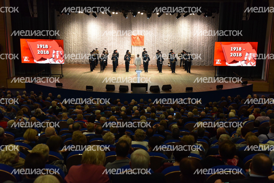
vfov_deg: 30.5
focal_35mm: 44
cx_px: 137
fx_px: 335
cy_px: 92
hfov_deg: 44.5
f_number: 5.6
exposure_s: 1/320
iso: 4000
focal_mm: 44
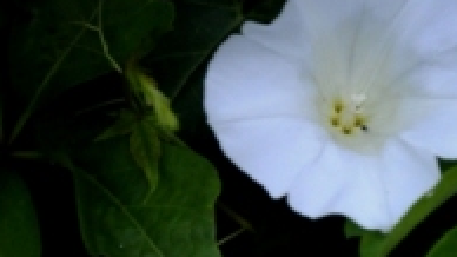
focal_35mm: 380
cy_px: 295
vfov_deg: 3.2
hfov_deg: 5.7
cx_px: 349
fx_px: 4606
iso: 1250
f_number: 5.6
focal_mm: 105
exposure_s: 1/800
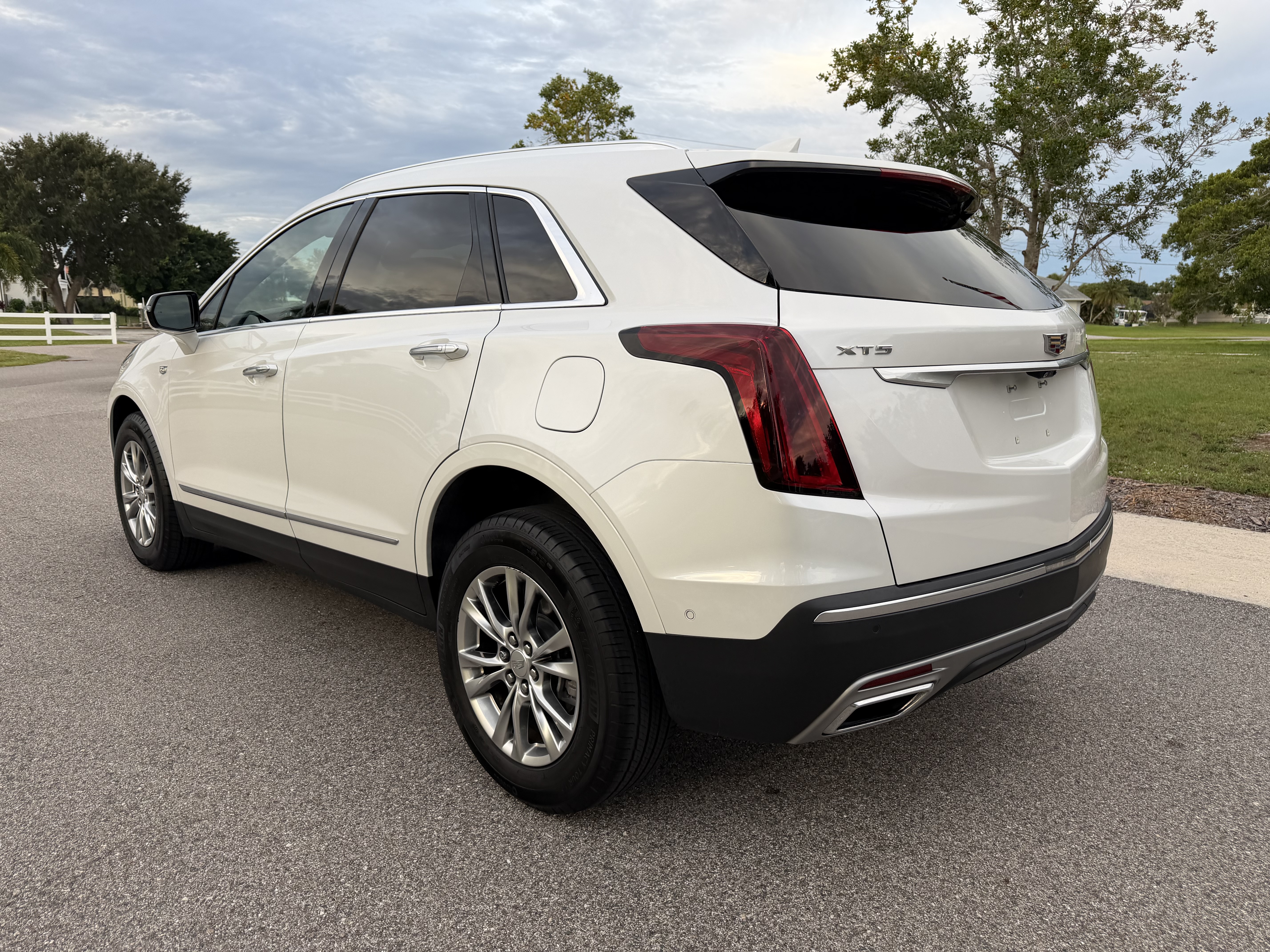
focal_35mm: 24
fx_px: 881
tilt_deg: -9.0
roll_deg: +1.2
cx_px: 635
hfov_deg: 71.6
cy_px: 476
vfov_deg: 56.8
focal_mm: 6.76
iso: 80
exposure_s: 1/379
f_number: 1.78
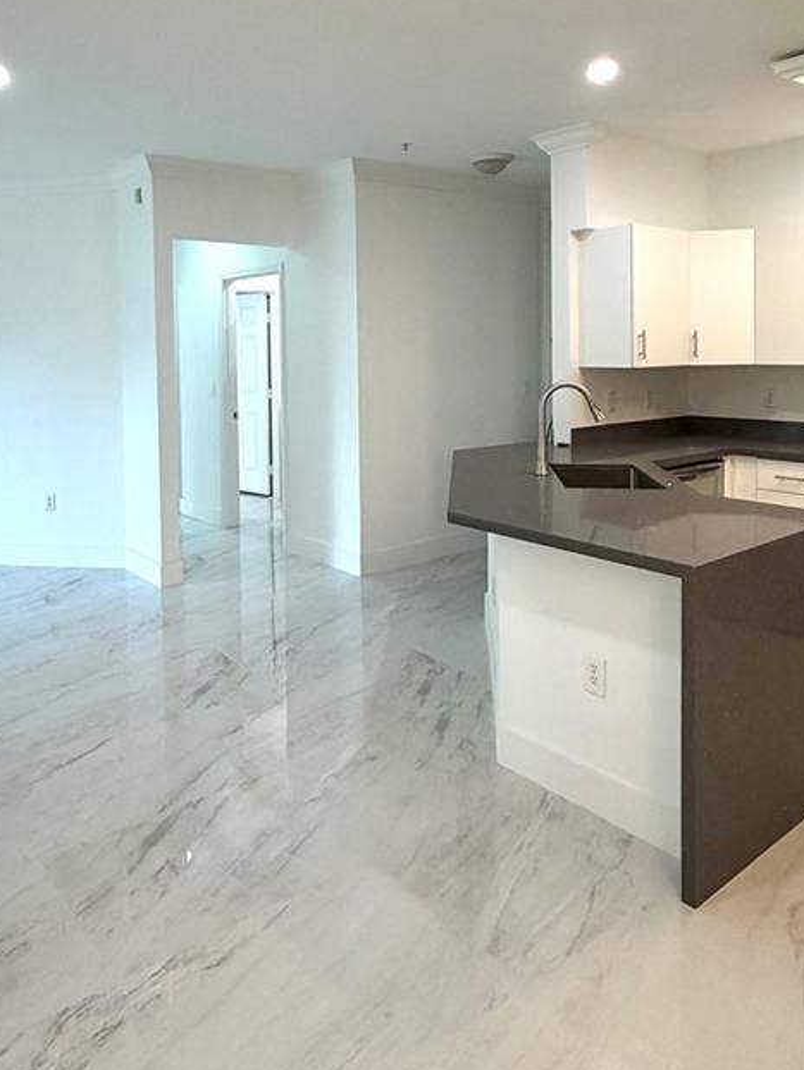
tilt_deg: -0.9
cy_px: 377
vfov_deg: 64.0
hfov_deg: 51.2
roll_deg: +0.8
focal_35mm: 27
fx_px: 836
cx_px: 349
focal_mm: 2.22
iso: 200
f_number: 2.2
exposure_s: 1/120
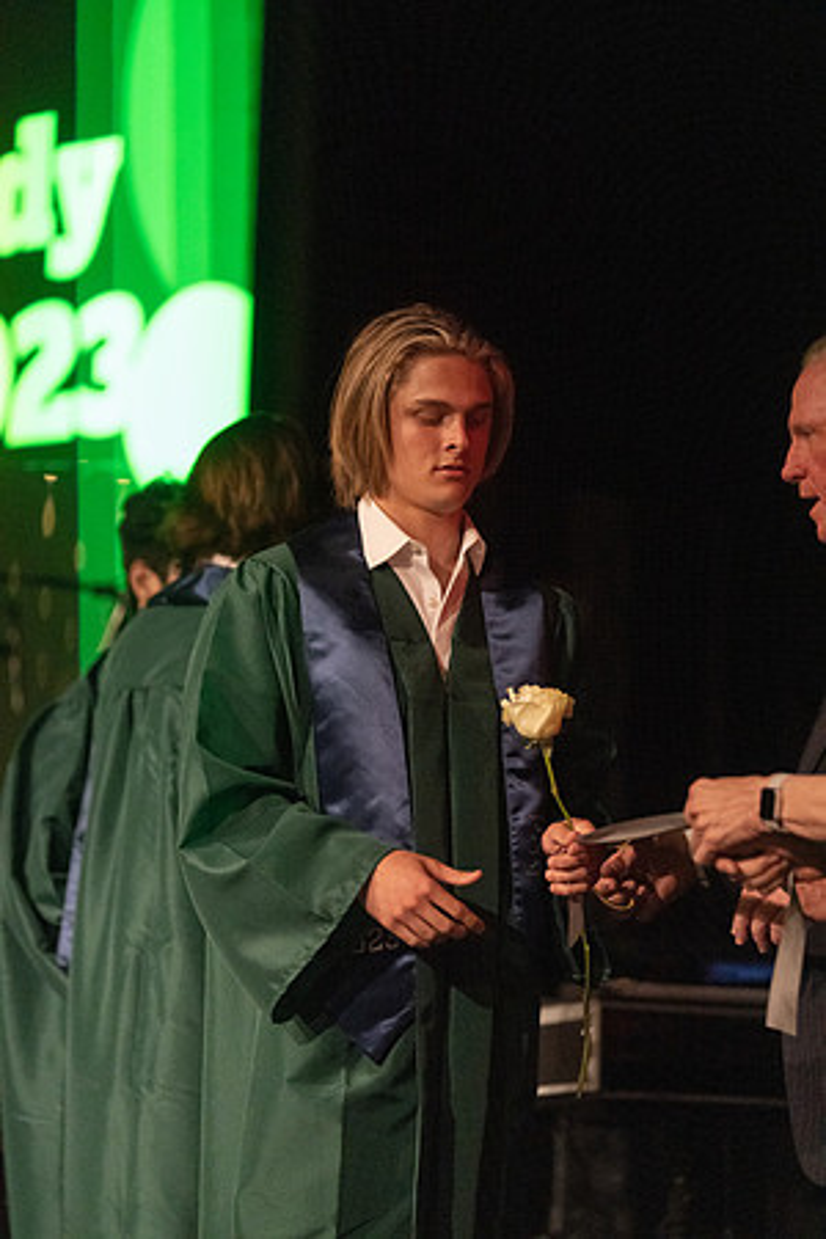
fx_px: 5678
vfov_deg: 12.5
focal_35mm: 165
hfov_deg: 8.3
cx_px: 413
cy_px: 620
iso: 16000
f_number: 2.8
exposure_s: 1/1000
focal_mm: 165
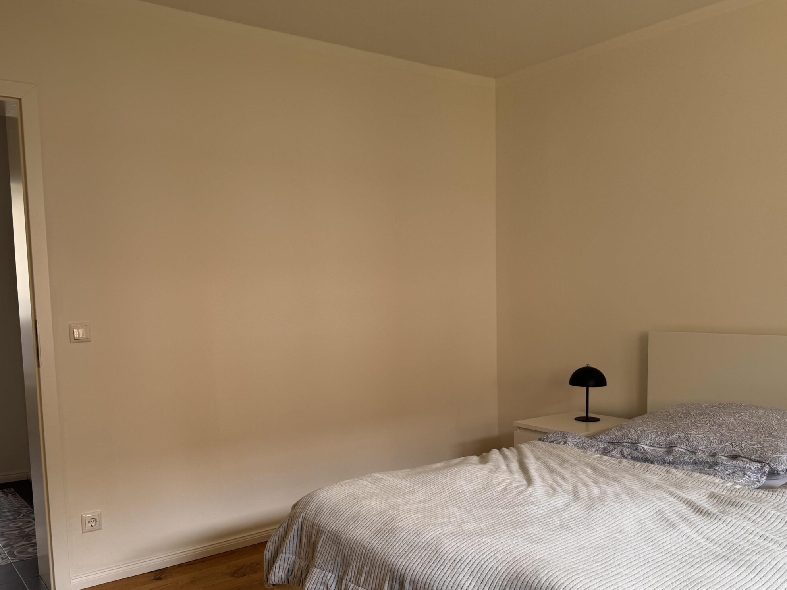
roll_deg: +0.6
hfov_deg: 58.3
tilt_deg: -6.2
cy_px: 362
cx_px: 380
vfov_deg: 45.1
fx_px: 705
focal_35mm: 31
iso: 64
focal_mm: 6.76
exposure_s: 1/121
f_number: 1.78
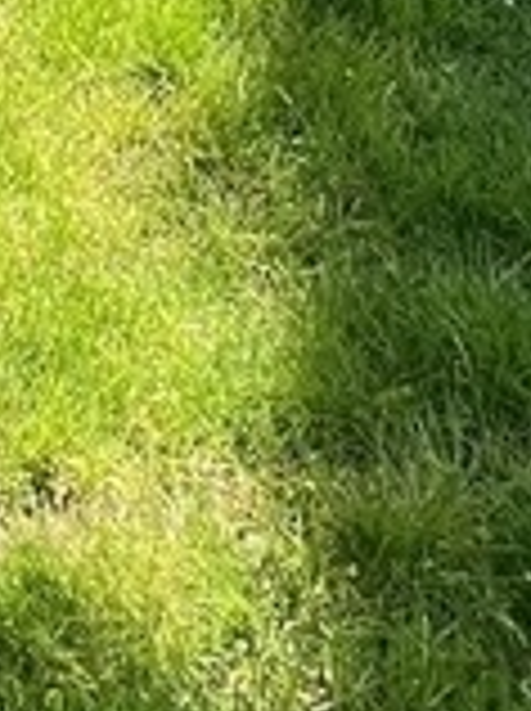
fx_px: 1825
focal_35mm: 89
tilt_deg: -0.8
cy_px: -1202
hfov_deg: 15.7
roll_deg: -0.3
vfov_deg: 13.0
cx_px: -158
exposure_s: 1/178
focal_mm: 1.57
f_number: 1.8
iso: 32
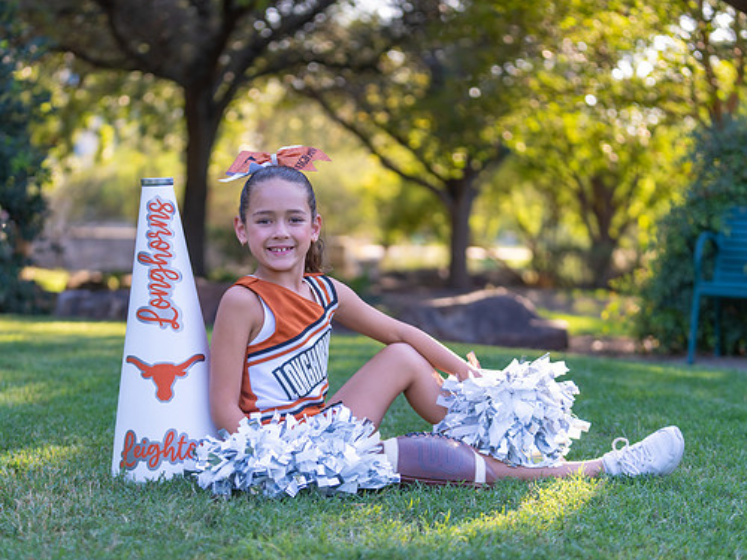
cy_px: 304
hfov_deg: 22.7
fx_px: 1856
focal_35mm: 86
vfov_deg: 17.2
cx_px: 306
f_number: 2.8
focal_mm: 70
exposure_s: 1/320
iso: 200
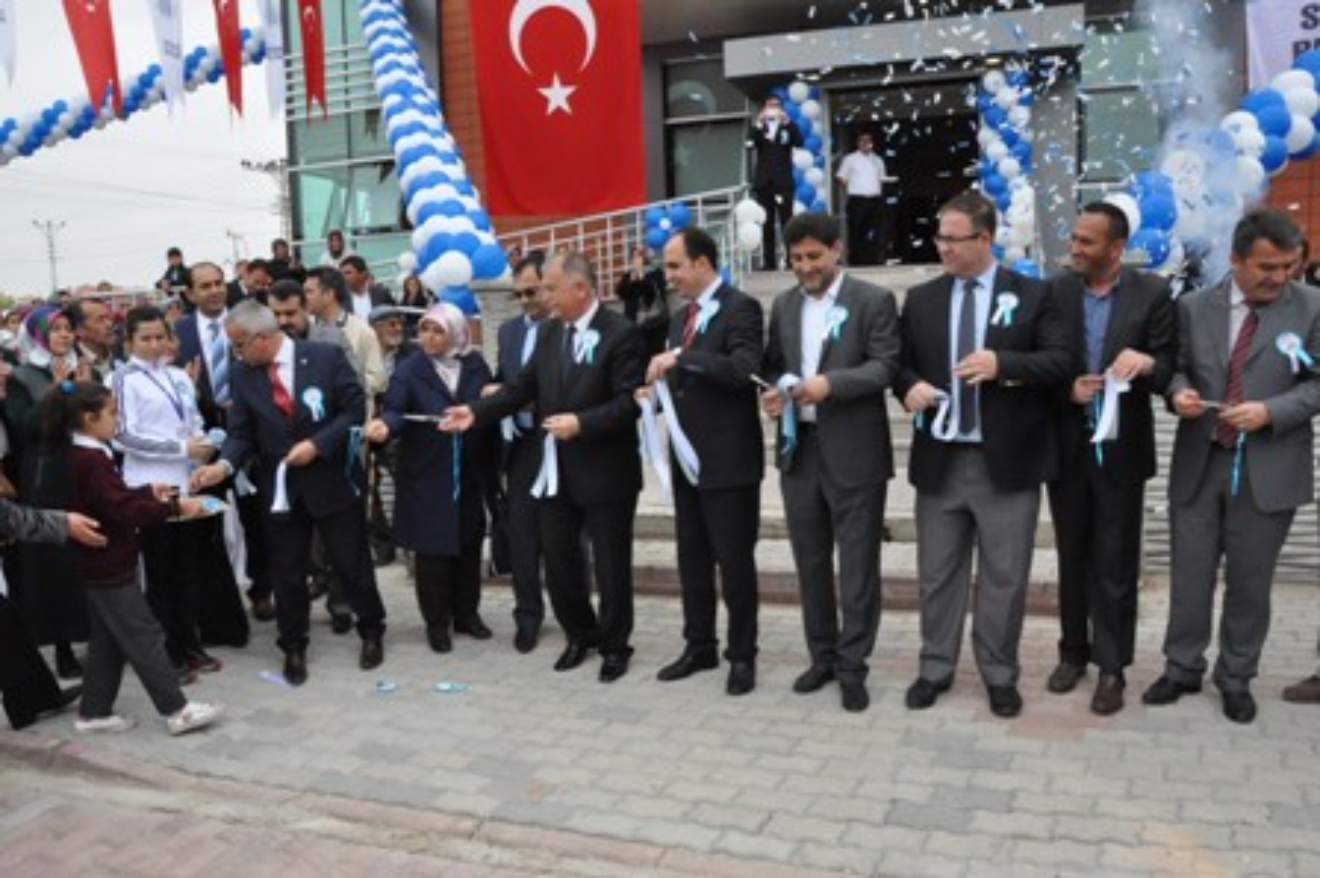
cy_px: 439
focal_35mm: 27
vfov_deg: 47.9
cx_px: 660
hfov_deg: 67.4
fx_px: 989
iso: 2500
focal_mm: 18
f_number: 14
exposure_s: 1/800
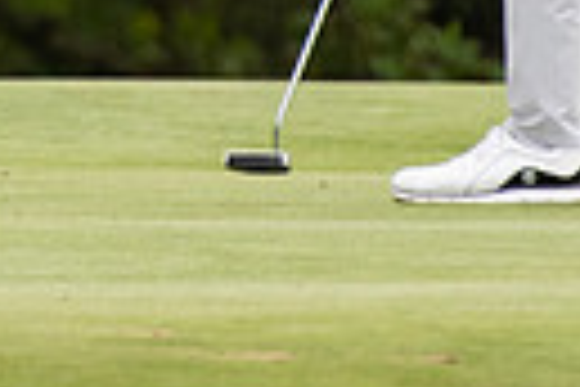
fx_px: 54500
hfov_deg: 0.6
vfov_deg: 0.4
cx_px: -90
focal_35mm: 3383
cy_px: -439
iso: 1250
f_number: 5.6
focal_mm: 500
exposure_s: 1/1000
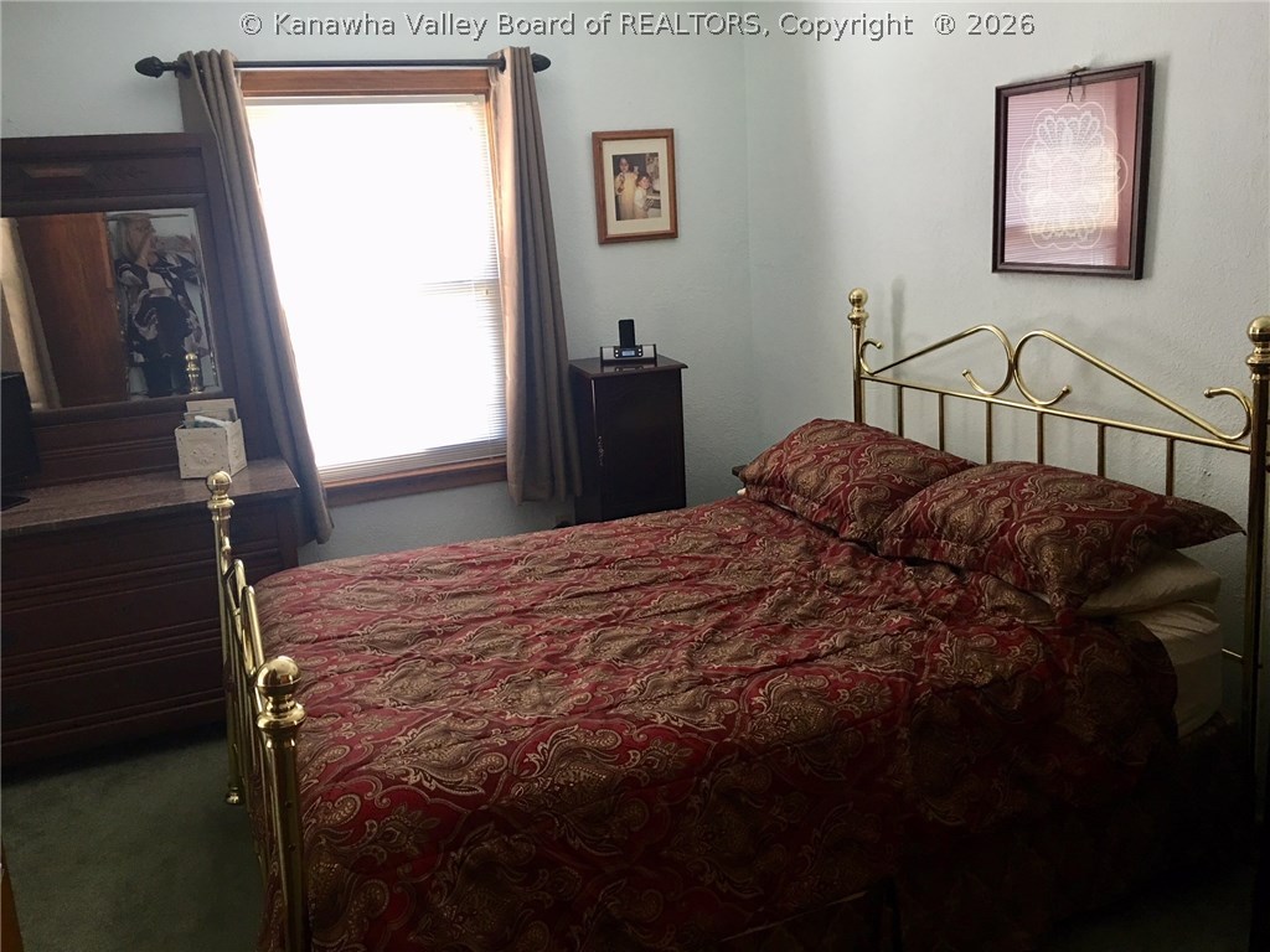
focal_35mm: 29
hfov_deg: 61.7
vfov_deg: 48.2
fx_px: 1064
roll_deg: +3.6
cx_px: 635
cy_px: 476
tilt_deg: -13.0
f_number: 2.2
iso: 40
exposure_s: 1/15
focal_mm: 4.15
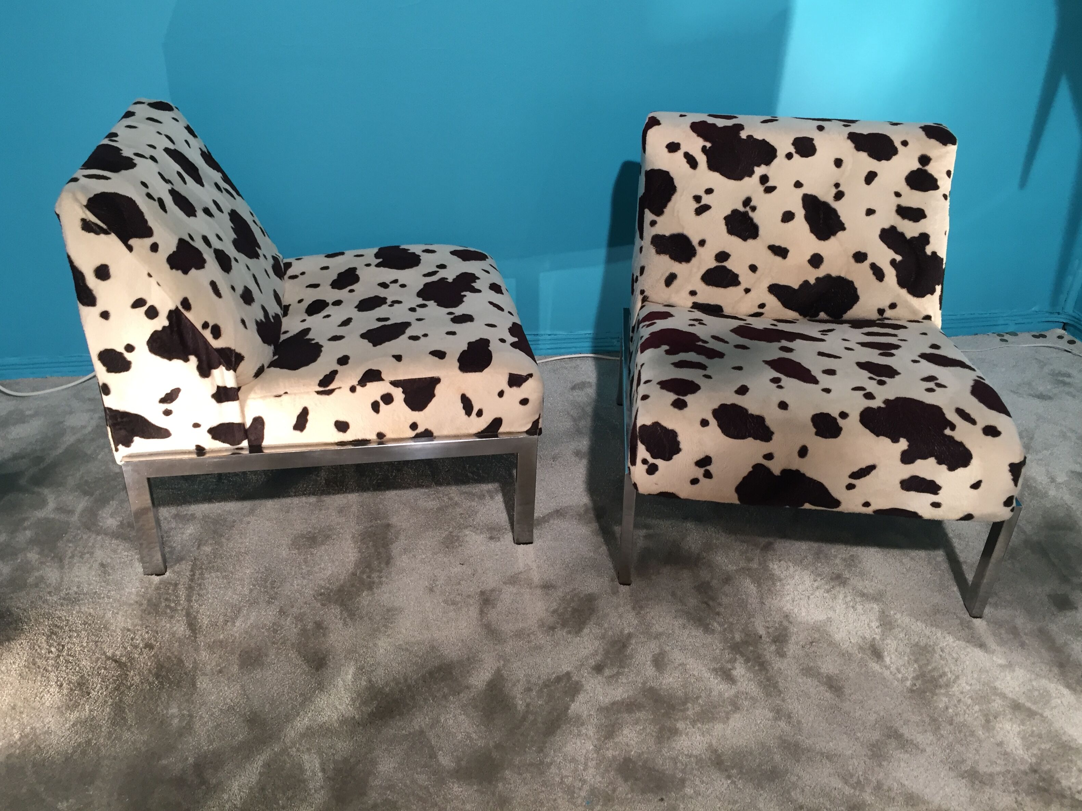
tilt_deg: -27.5
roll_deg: -1.5
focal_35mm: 30
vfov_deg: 46.8
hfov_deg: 60.0
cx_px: 537
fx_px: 938
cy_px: 392
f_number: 2.2
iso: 100
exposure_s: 1/33
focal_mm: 4.15
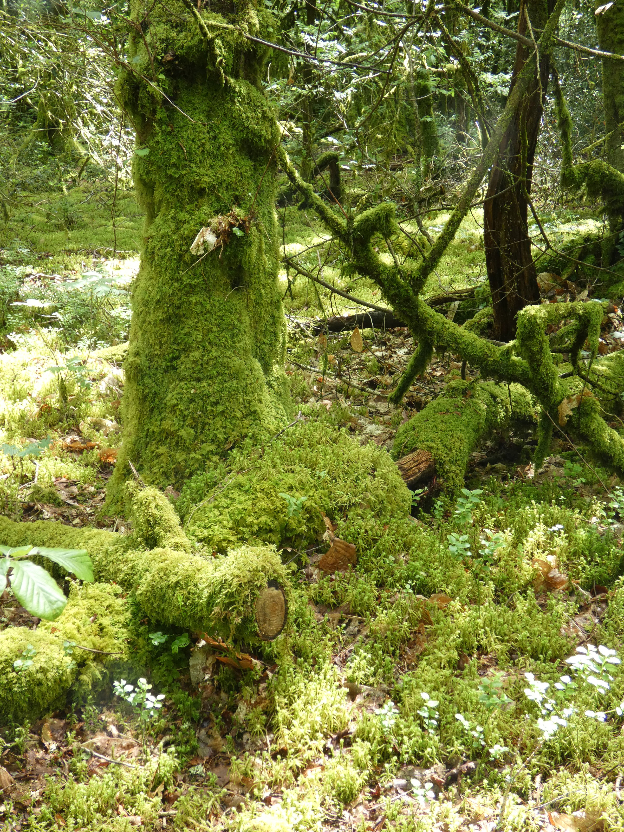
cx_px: 312
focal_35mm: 48
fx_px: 1154
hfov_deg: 30.3
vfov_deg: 39.7
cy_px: 416
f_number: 3.8
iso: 200
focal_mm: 8.6
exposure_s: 1/80
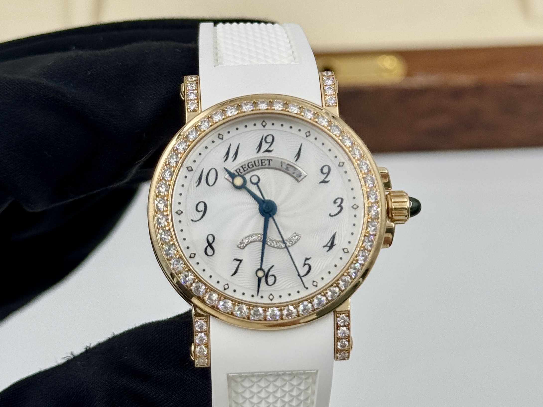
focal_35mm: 48
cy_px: 204
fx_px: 753
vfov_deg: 30.3
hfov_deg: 39.7
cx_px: 272
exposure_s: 1/544
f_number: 1.78
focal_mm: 6.76
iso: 64
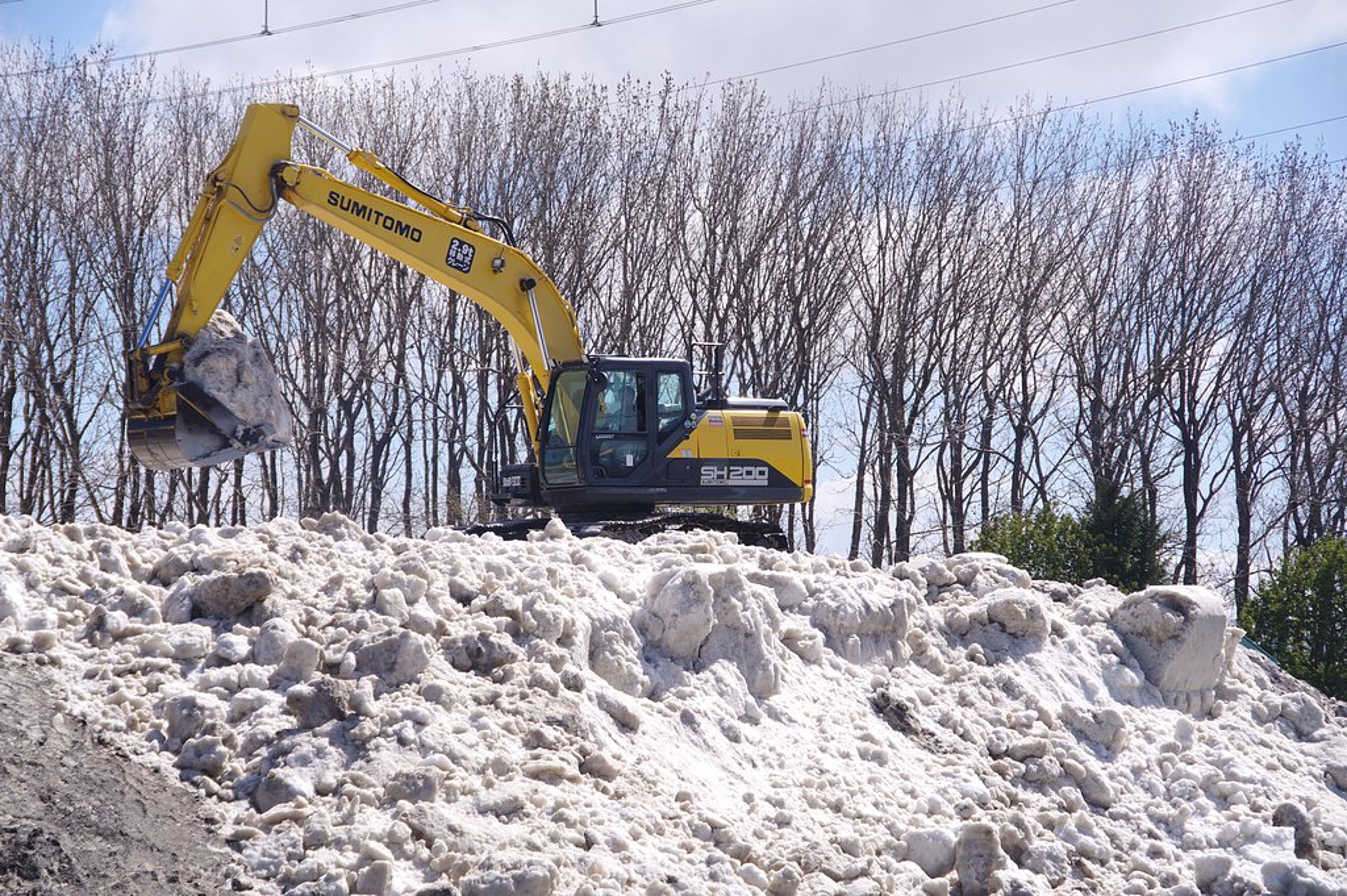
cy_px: 448
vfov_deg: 15.2
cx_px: 674
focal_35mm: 90
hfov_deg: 22.6
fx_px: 3365
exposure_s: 1/125
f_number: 6.3
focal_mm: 60
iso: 100
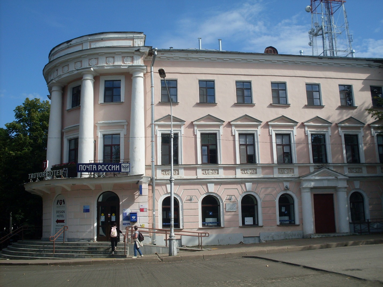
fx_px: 420
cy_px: 144
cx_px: 192
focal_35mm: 38
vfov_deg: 37.7
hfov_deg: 49.0
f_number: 8.4
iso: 80
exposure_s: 1/250
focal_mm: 6.3
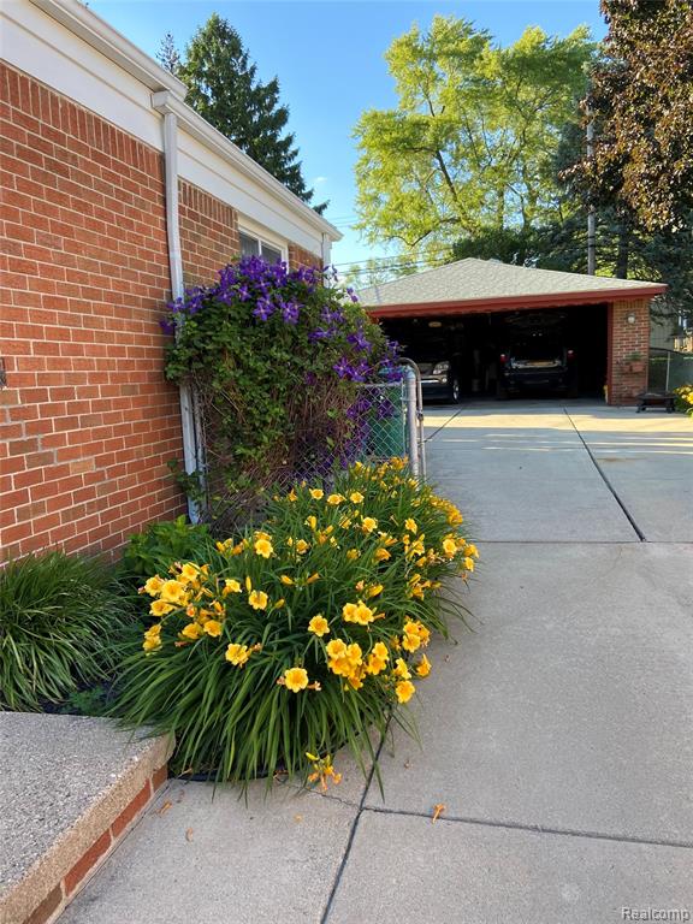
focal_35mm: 26
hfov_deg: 53.1
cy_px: 462
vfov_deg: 67.3
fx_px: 694
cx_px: 346
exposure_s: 1/259
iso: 32
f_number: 1.8
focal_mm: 4.25
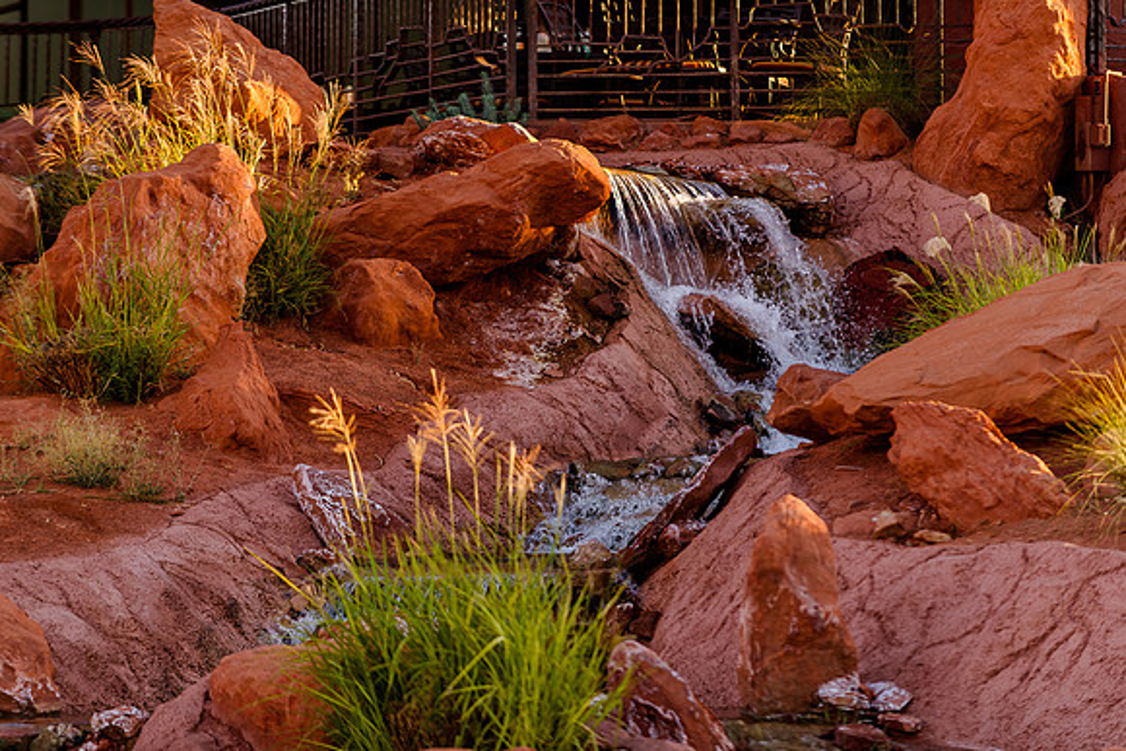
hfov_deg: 10.1
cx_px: 563
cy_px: 376
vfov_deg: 6.7
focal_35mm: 205
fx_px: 6400
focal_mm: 200
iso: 200
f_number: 2.8
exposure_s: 1/320
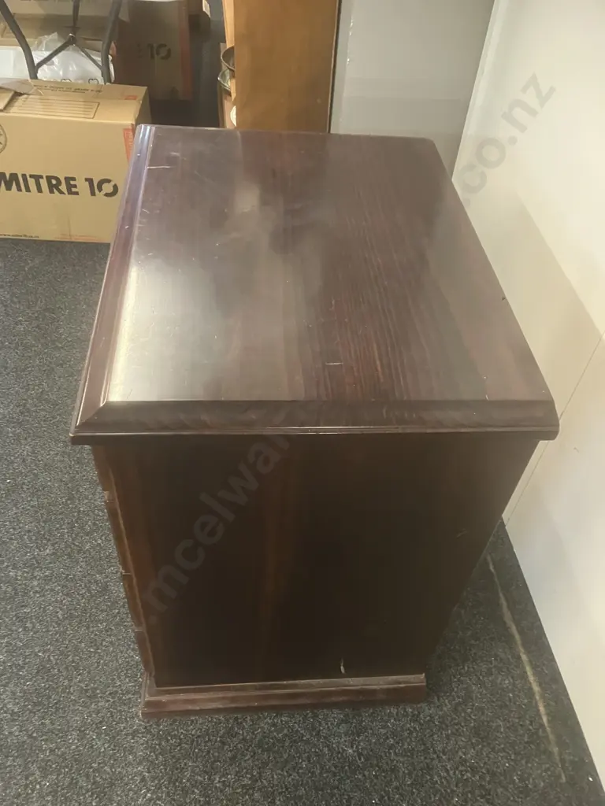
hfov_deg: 49.7
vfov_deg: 63.4
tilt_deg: -45.2
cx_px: 302
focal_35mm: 28
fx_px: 652
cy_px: 403
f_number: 1.8
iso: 500
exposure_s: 1/25
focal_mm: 3.99
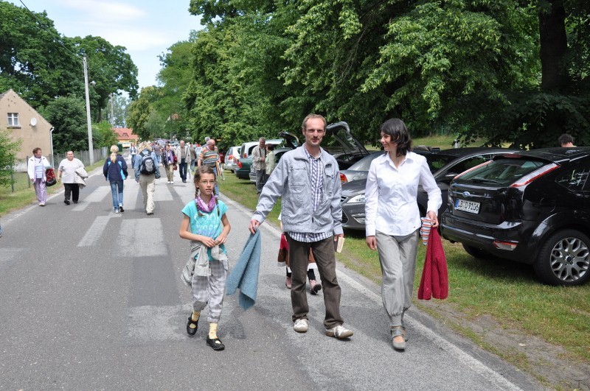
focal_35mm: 38
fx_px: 614
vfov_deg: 35.4
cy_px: 196
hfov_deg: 51.3
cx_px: 295
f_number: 9
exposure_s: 1/320
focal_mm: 25
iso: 400
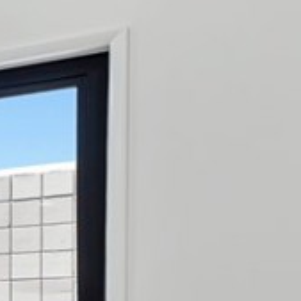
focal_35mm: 77
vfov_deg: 21.0
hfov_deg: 14.3
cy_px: 354
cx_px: -438
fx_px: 758
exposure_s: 1/320
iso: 640
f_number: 2.8
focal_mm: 10
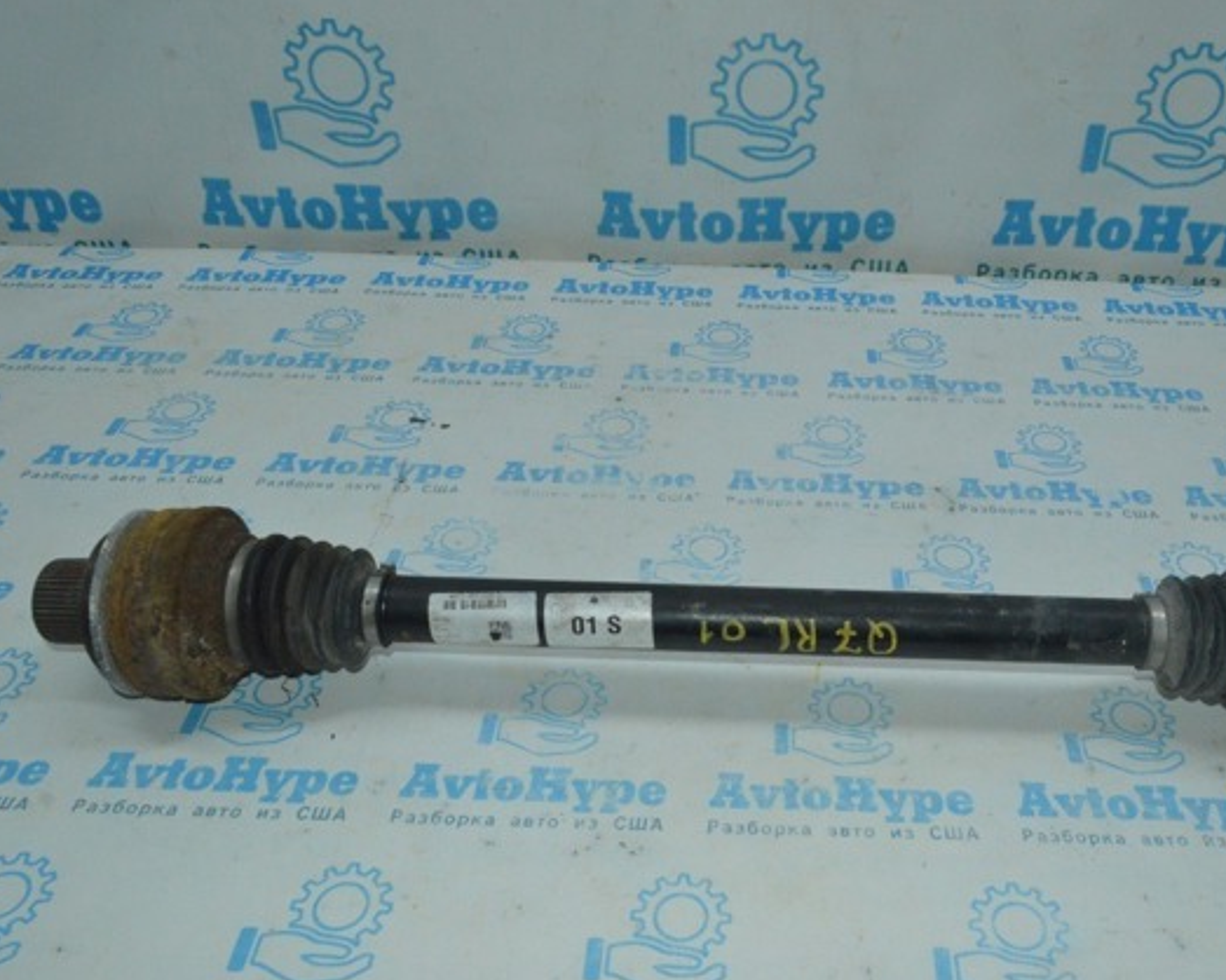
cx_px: 731
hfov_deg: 56.8
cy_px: 489
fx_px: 1124
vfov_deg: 47.1
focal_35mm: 31
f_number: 16
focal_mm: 18
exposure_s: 1/125
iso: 2800
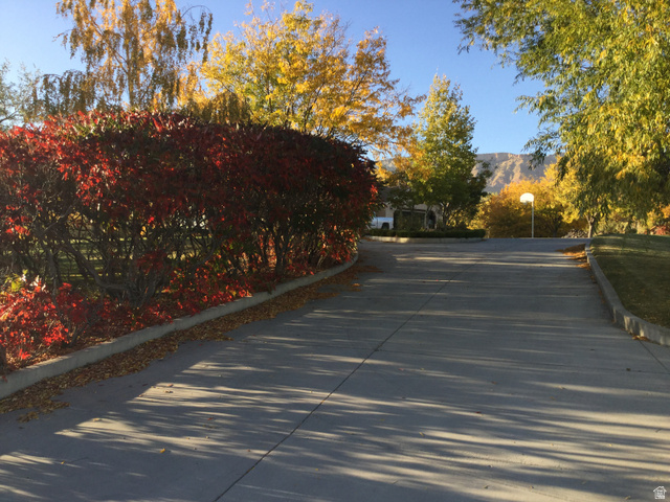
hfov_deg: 58.4
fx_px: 600
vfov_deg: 45.4
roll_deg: -1.1
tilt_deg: +0.8
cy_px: 251
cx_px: 335
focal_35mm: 31
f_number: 2.4
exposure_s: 1/382
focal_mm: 3.3
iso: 25
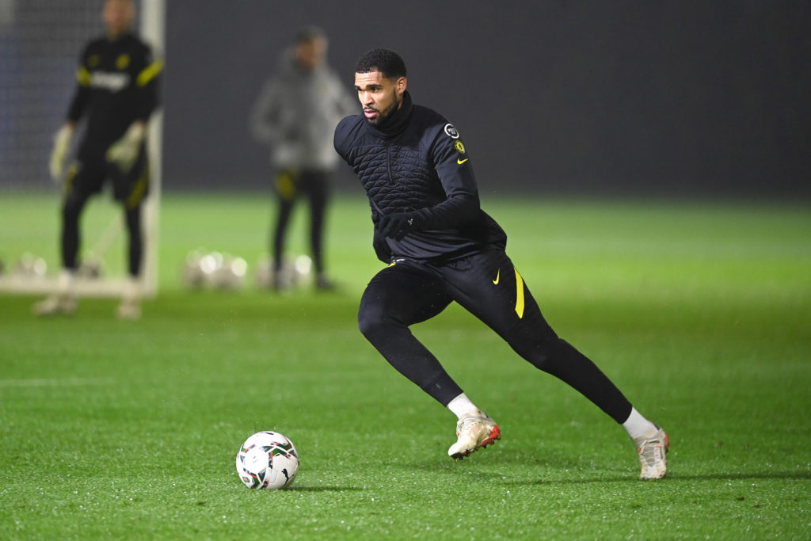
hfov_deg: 5.2
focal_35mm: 400
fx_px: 9012
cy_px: 270
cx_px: 406
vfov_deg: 3.4
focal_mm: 400
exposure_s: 1/1000
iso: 3200
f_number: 2.8
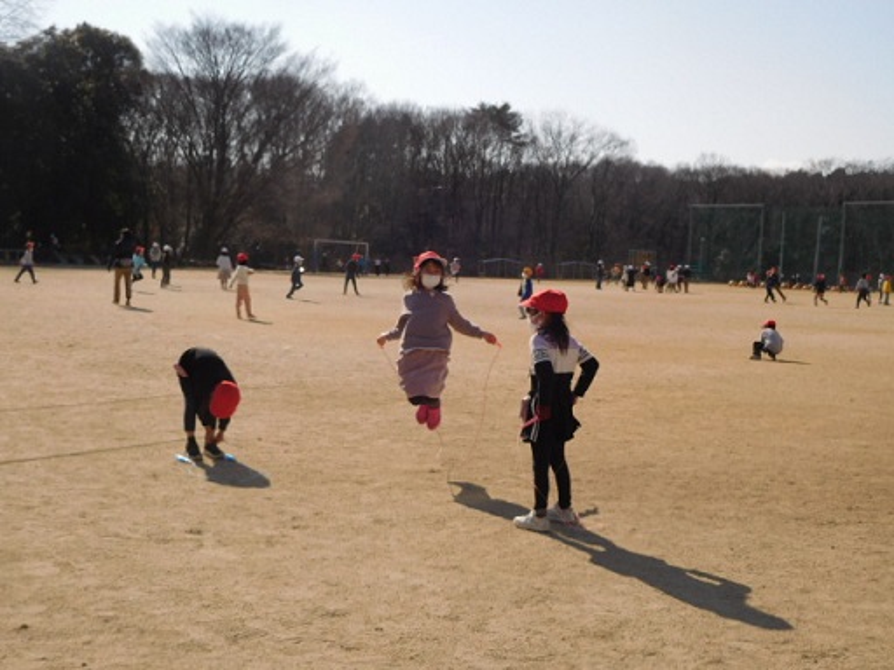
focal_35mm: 50
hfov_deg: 38.2
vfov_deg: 29.1
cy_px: 335
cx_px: 447
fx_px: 1291
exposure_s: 1/1250
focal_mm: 8.9
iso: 125
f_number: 4.1
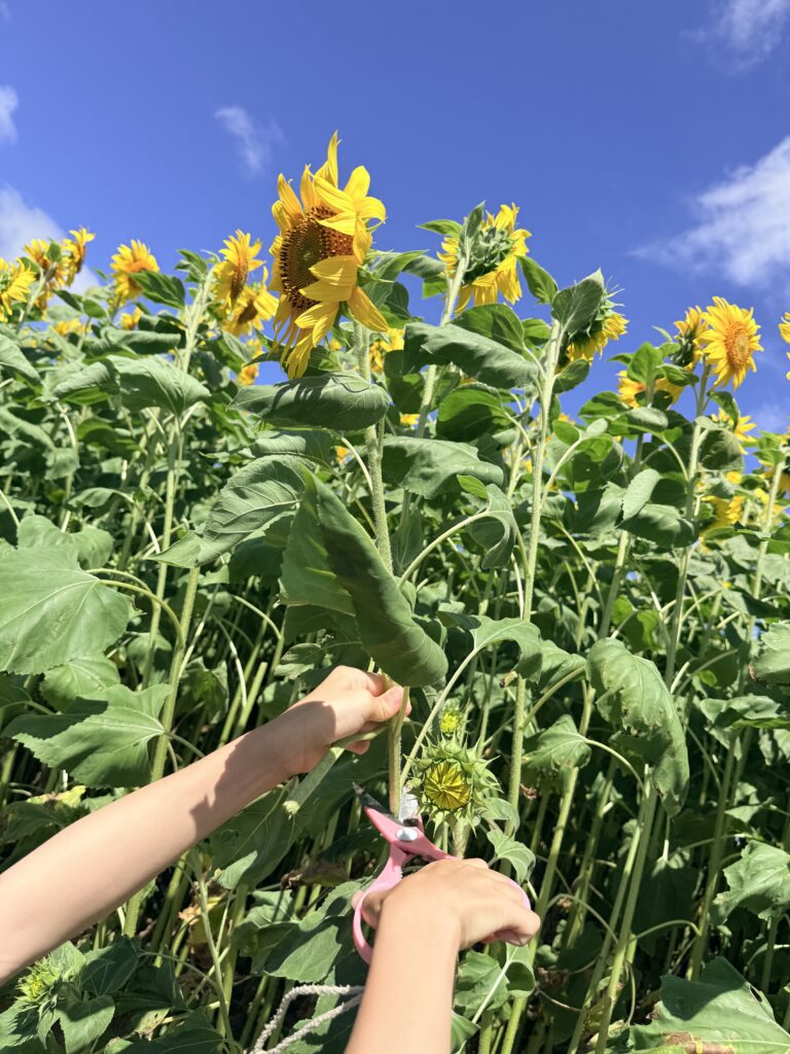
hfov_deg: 56.8
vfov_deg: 71.6
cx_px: 395
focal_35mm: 24
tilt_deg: +11.3
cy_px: 527
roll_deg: -17.8
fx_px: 730
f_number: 1.78
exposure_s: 1/2611
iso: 80
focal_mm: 6.76
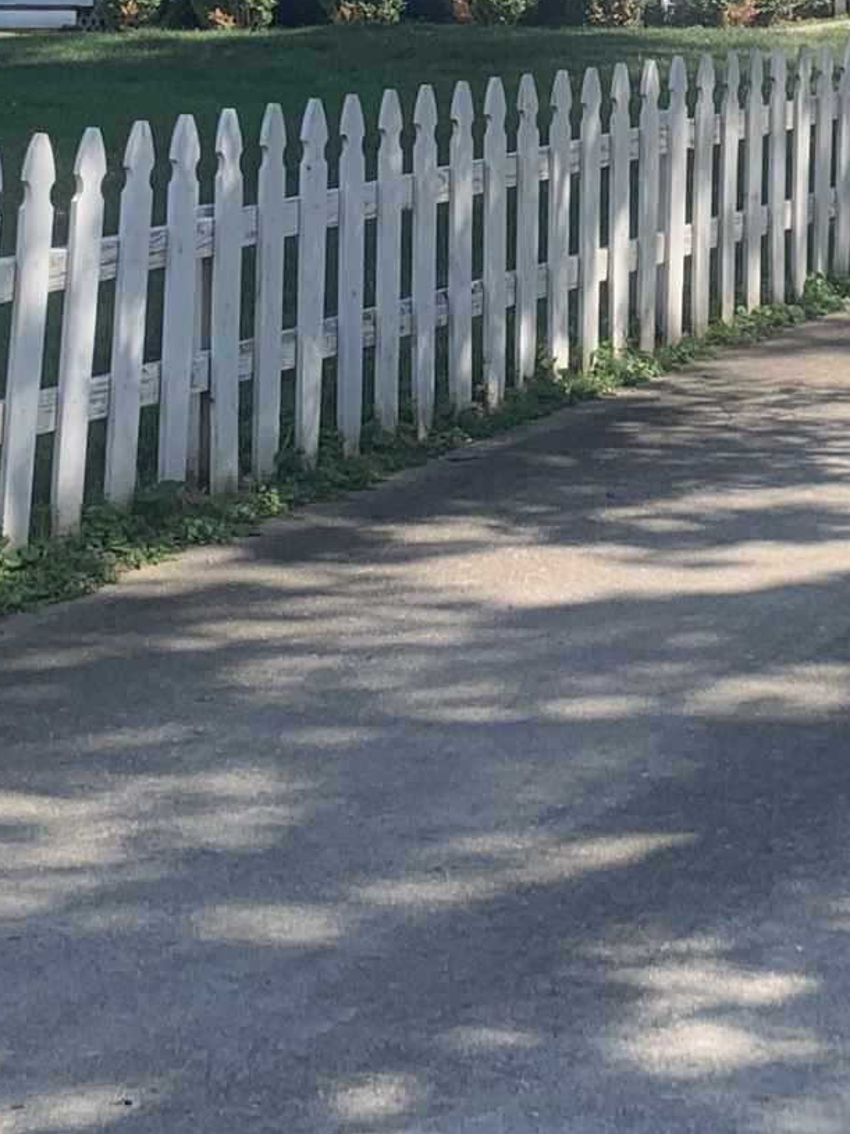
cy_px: -175
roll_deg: -0.5
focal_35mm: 98
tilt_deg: +6.3
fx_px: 3209
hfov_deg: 14.8
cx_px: 850
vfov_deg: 19.1
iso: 25
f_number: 1.8
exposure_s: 1/1011
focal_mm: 4.25
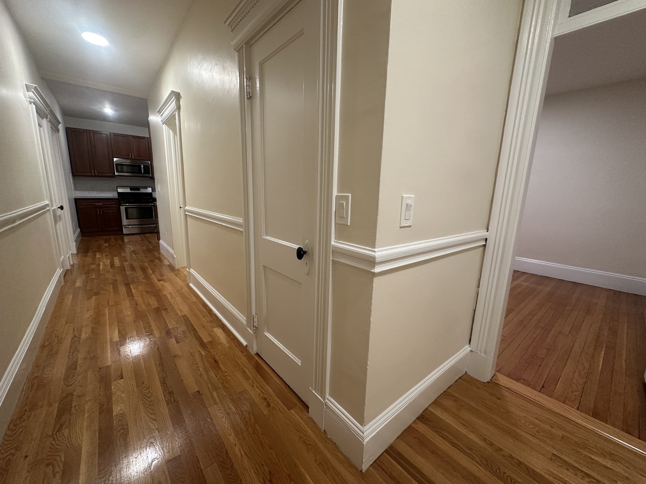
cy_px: 242
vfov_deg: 85.7
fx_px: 261
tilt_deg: -10.6
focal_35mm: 14
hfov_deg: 102.1
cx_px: 323
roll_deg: -1.6
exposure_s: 1/60
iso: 200
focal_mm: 2.22
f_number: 2.2
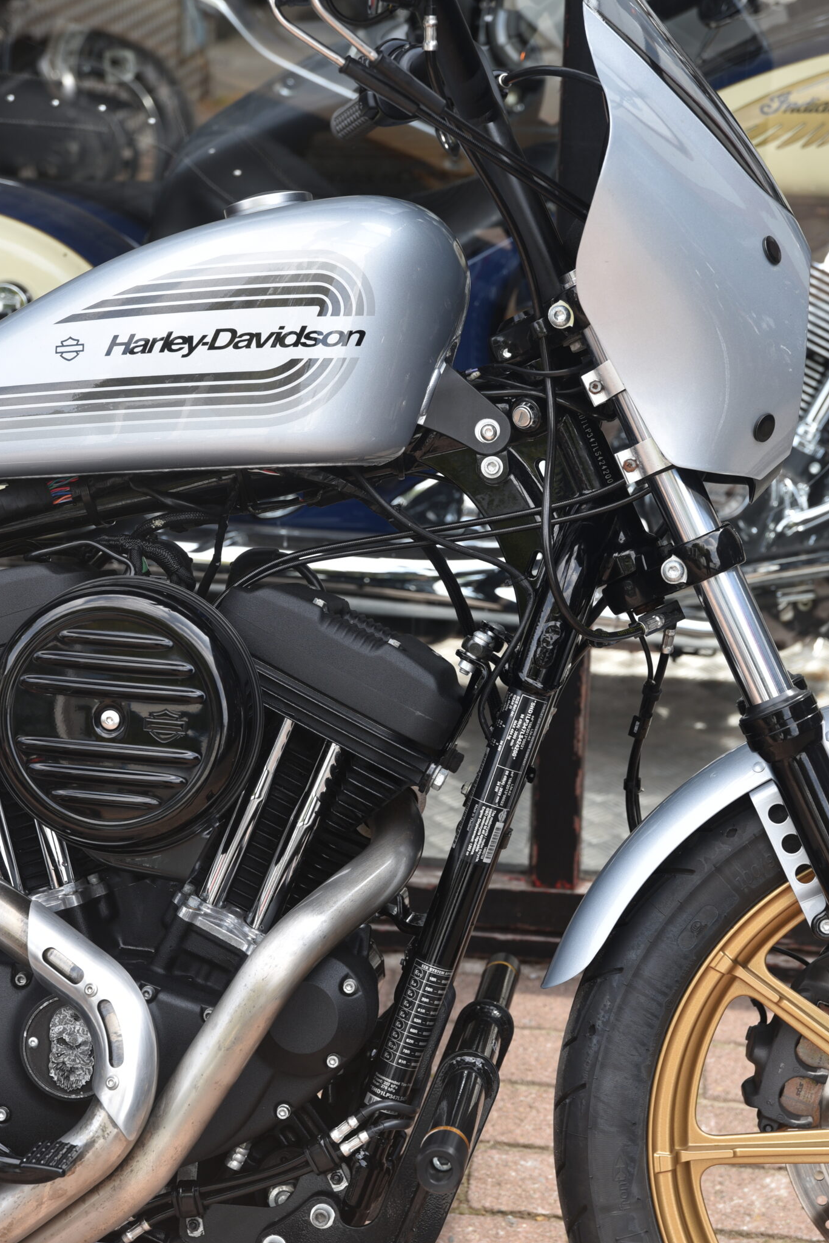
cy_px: 620
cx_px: 418
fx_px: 2588
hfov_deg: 18.2
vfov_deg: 27.0
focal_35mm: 75
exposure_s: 1/80
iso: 100
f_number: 5
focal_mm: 60
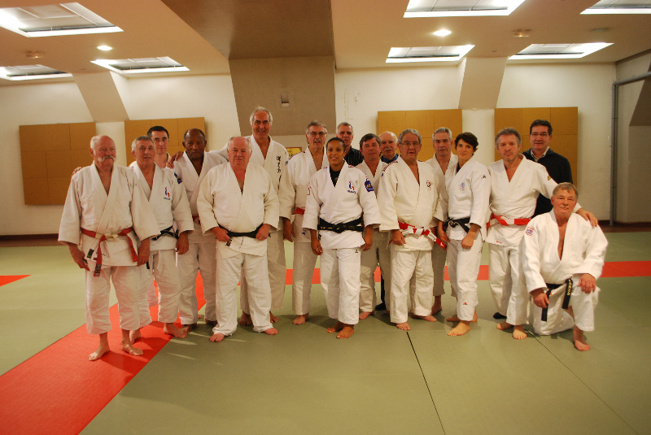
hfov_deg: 61.9
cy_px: 218
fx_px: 543
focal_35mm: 30
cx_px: 326
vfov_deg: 43.7
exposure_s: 1/15
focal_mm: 20
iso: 400
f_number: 3.8
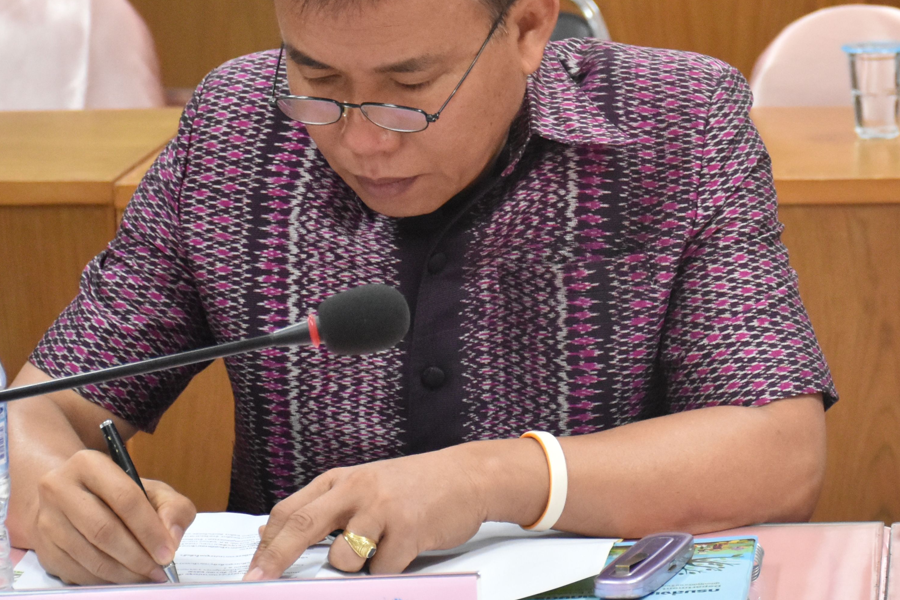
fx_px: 3924
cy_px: 151
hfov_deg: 13.0
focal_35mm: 157
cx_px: 850
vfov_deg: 8.7
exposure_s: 1/125
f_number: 5.6
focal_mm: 52
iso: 2500
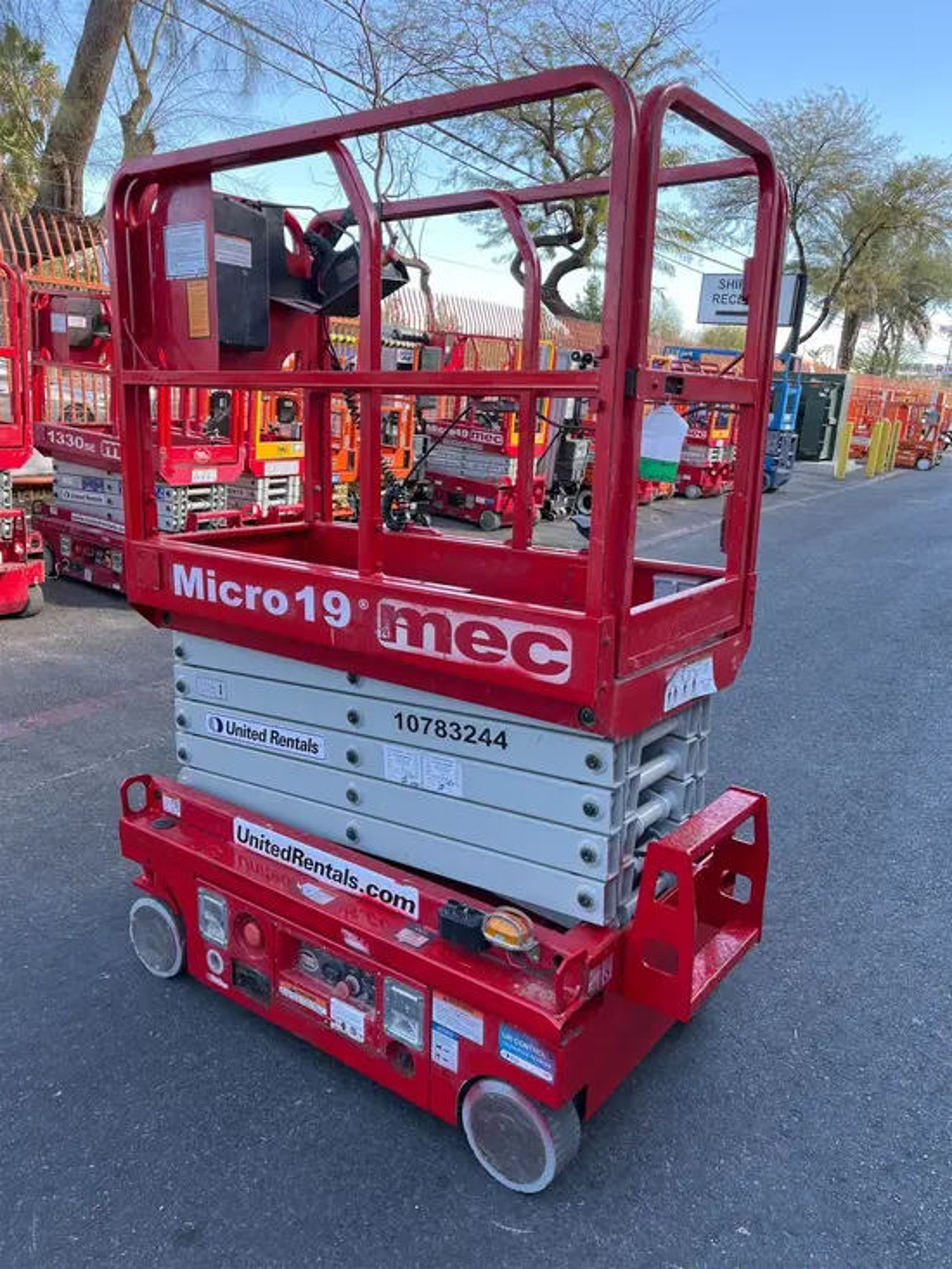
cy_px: 634
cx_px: 476
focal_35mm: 26
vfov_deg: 67.3
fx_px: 953
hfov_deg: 53.1
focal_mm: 5.1
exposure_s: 1/331
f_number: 1.6
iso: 50
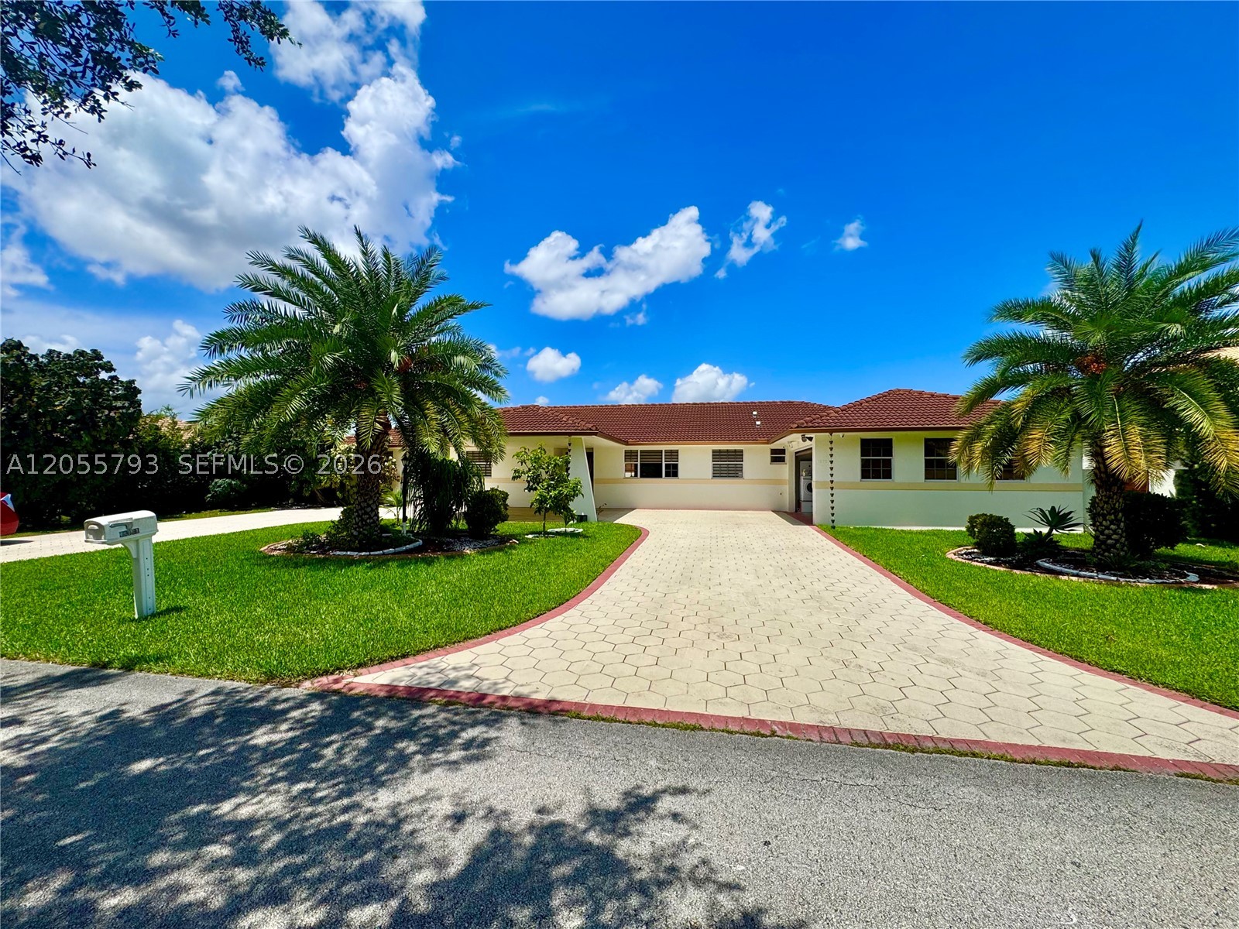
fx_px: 501
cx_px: 620
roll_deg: +0.2
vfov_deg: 85.7
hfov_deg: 102.1
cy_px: 464
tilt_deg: +1.1
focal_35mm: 14
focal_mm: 2.22
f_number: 2.2
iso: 50
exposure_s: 1/3906
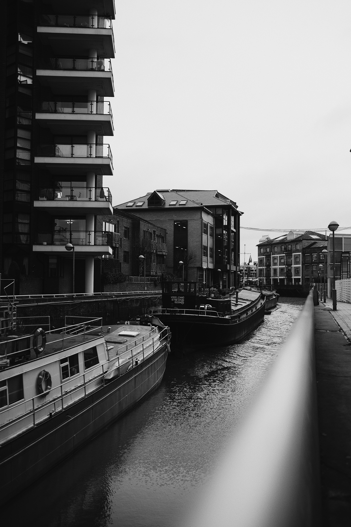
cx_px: 176
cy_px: 264
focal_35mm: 35
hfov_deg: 37.9
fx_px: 512
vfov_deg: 54.4
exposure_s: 1/2000
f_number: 1.4
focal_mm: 23
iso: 400
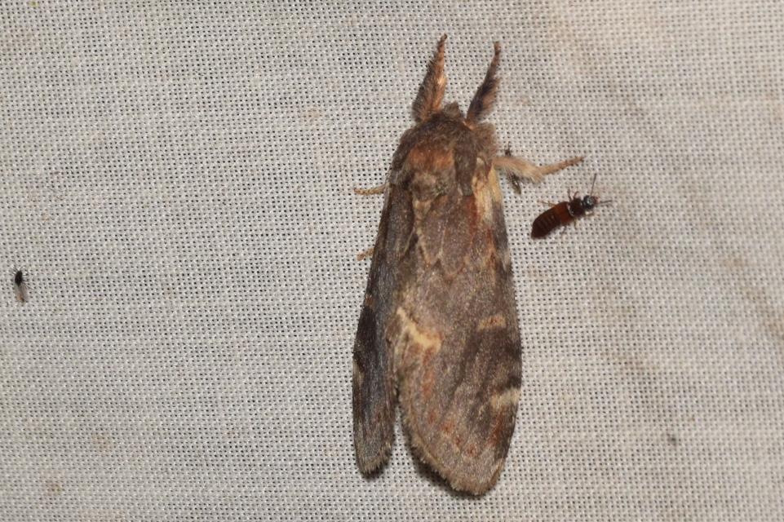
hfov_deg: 9.8
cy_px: 261
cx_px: 392
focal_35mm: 210
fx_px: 4572
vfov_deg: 6.5
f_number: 16
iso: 400
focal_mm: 140
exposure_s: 1/160
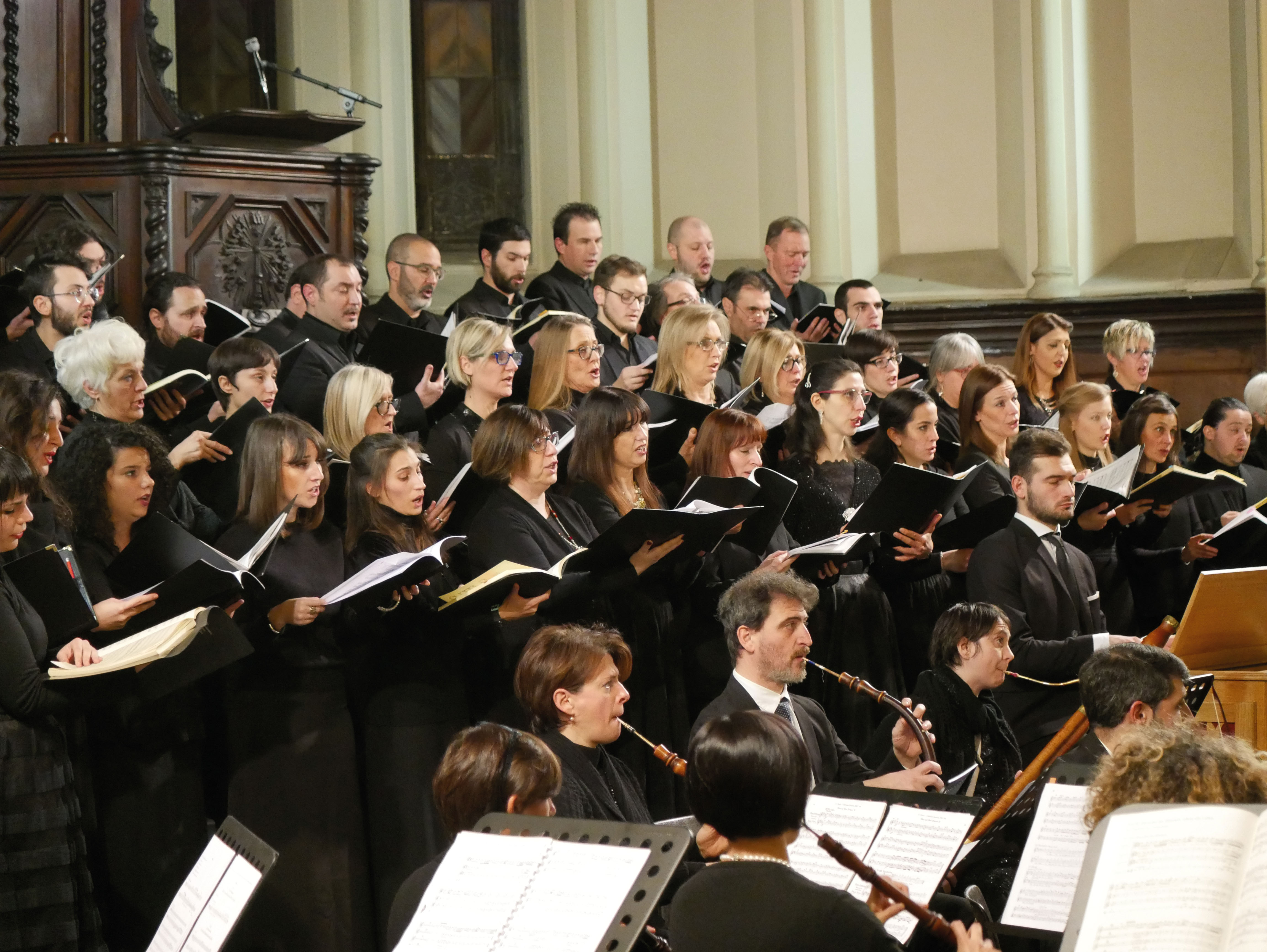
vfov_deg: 16.4
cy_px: 476
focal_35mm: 90
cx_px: 634
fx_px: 3296
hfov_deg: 21.8
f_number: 4
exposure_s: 1/50
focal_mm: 45
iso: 3200
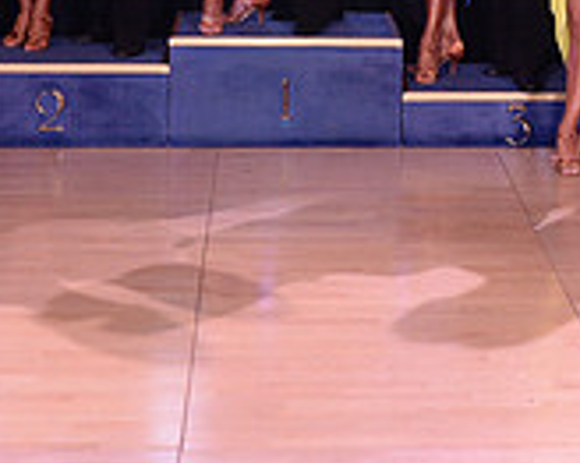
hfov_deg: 15.2
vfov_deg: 12.0
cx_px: 456
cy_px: -101
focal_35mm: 126
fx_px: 2162
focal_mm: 38
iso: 2000
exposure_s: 1/250
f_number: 4.5
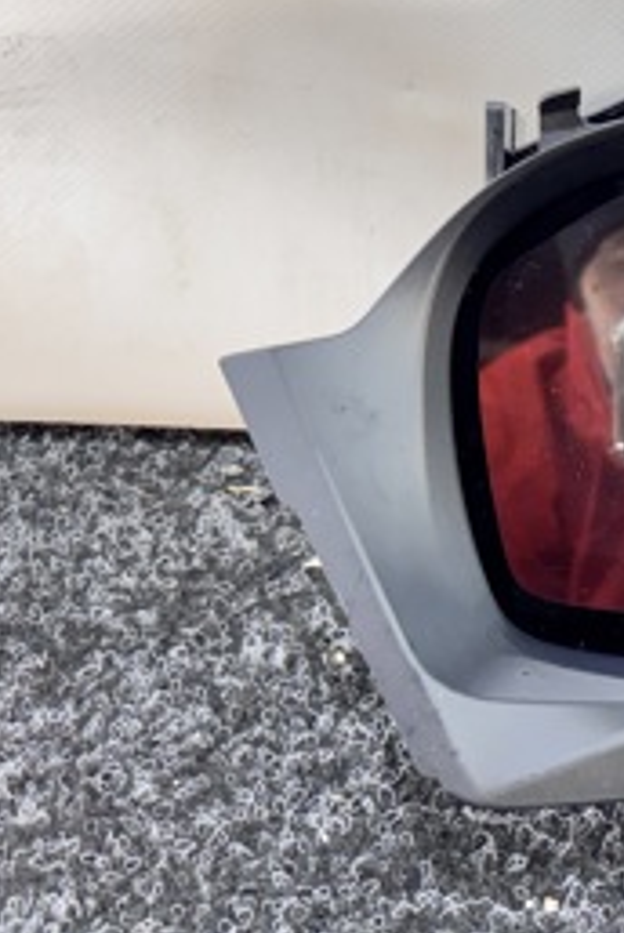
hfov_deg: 18.7
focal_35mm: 62
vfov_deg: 32.3
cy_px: 441
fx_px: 1608
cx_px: 1009
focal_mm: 6.76
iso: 125
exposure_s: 1/100
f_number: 1.78
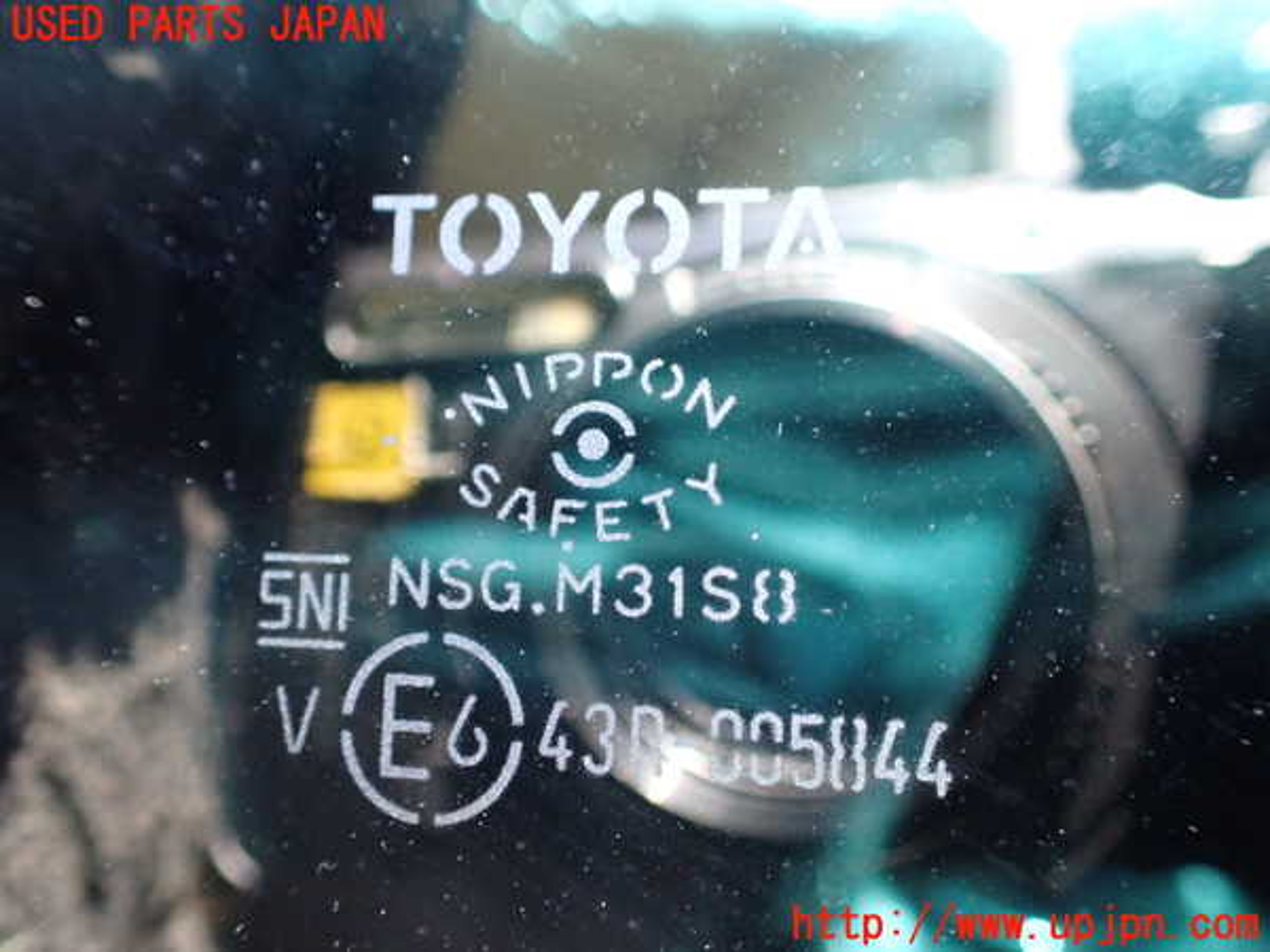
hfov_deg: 60.0
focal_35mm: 30
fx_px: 1101
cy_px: 476
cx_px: 635
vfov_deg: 46.8
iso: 800
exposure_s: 1/125
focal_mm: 5.4
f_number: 2.3
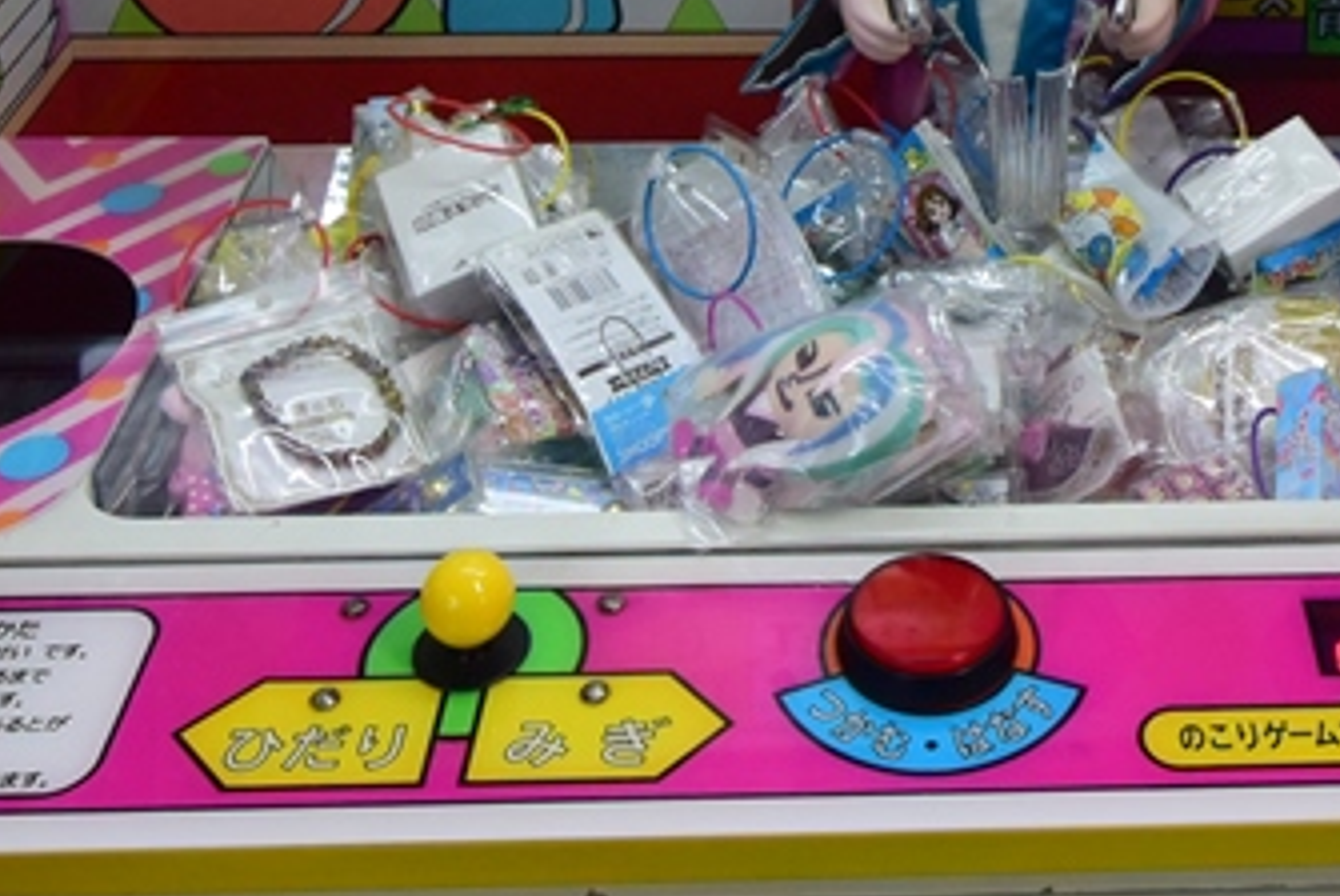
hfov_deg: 35.4
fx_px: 2049
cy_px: -338
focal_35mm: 55
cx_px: 1012
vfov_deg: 21.7
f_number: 5
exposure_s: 1/60
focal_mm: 6.7
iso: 800
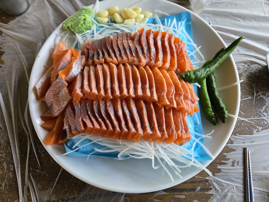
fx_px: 179
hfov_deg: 73.9
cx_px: 134
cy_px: 101
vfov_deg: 58.9
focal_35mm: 23
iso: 320
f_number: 1.8
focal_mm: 5.4
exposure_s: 1/120
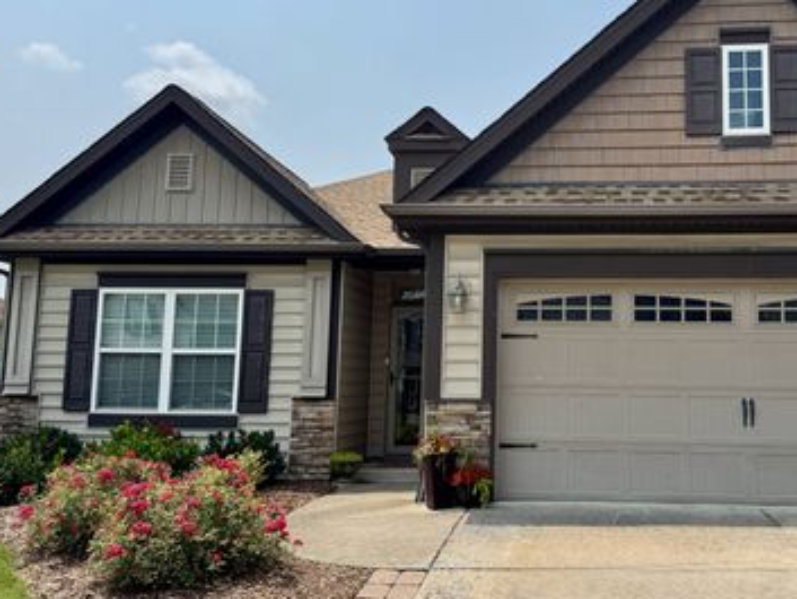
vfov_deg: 41.8
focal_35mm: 34
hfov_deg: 52.9
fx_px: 783
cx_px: 533
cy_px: 279
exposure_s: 1/6410
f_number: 1.78
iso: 80
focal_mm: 6.76
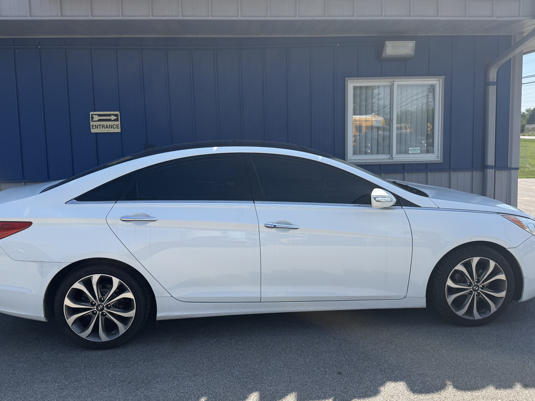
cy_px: 176
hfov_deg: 61.7
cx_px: 271
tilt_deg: -5.3
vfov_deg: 48.1
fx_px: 448
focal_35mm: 29
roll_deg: +0.6
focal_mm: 6.76
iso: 100
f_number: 1.78
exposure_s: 1/3759
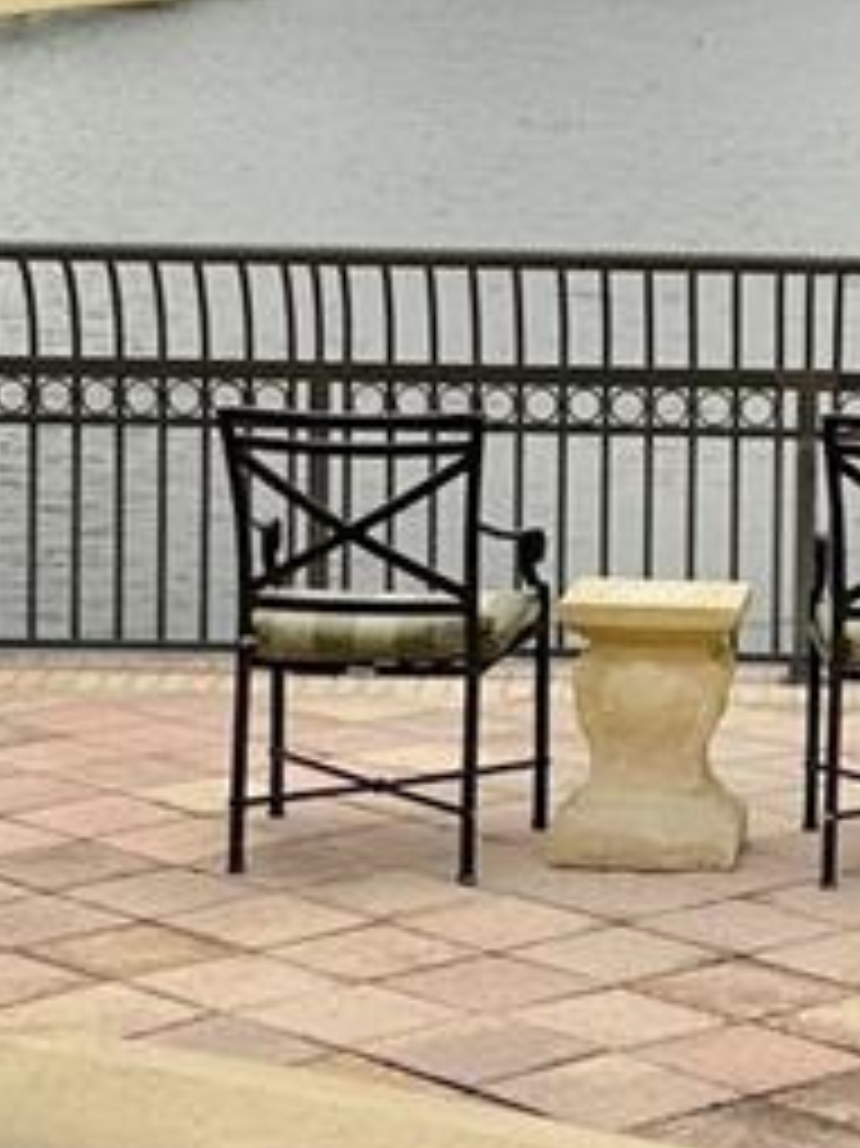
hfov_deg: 13.1
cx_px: 563
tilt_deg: -2.8
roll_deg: -1.8
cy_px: 171
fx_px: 3746
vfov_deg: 17.2
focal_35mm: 113
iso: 64
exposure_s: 1/199
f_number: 1.78
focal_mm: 6.86
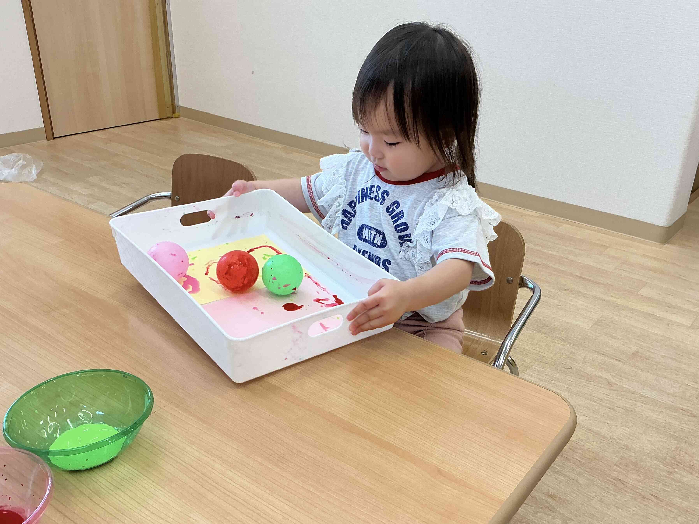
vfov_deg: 48.2
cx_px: 350
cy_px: 262
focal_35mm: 29
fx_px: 586
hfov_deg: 61.7
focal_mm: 3
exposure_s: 1/100
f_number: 1.8
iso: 25
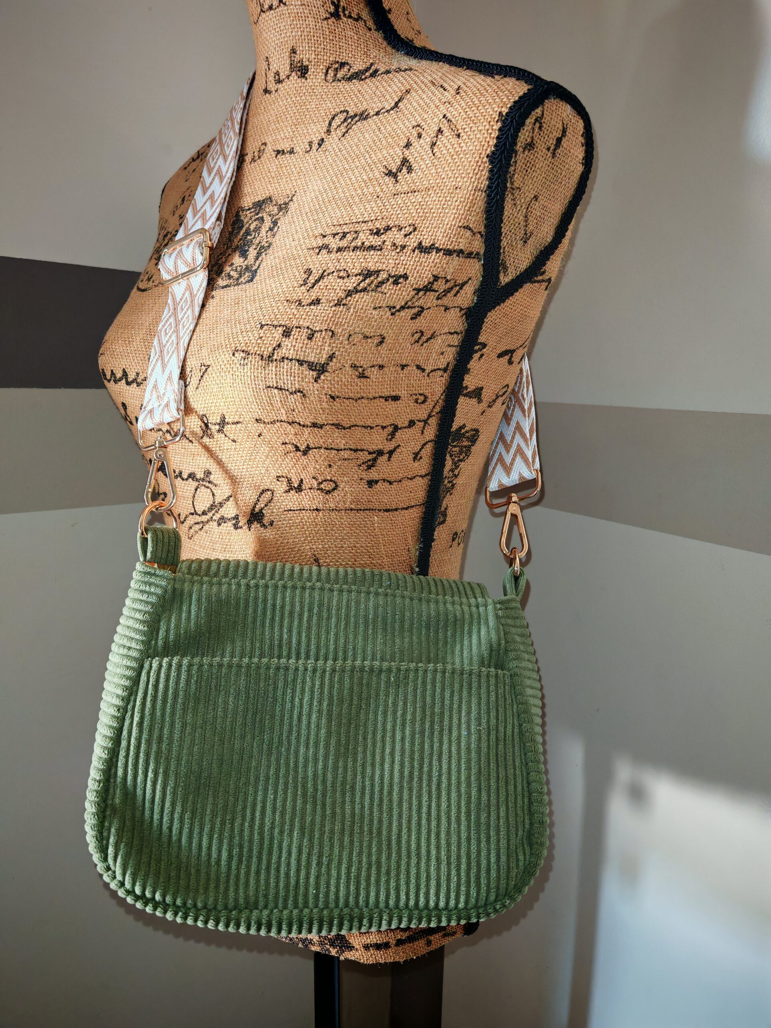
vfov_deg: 65.3
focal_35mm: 27
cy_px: 514
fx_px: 802
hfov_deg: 51.4
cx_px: 386
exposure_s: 1/50
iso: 800
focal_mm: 6.67
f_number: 1.9
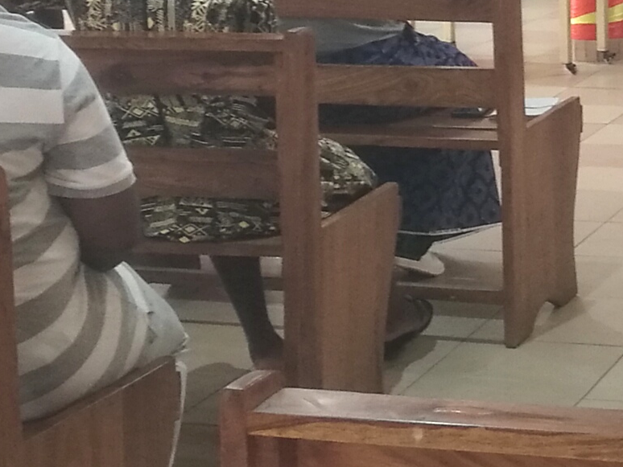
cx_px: 698
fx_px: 2196
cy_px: -133
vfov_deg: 11.8
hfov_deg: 15.7
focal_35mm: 122
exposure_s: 1/30
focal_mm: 4.04
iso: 160
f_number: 2
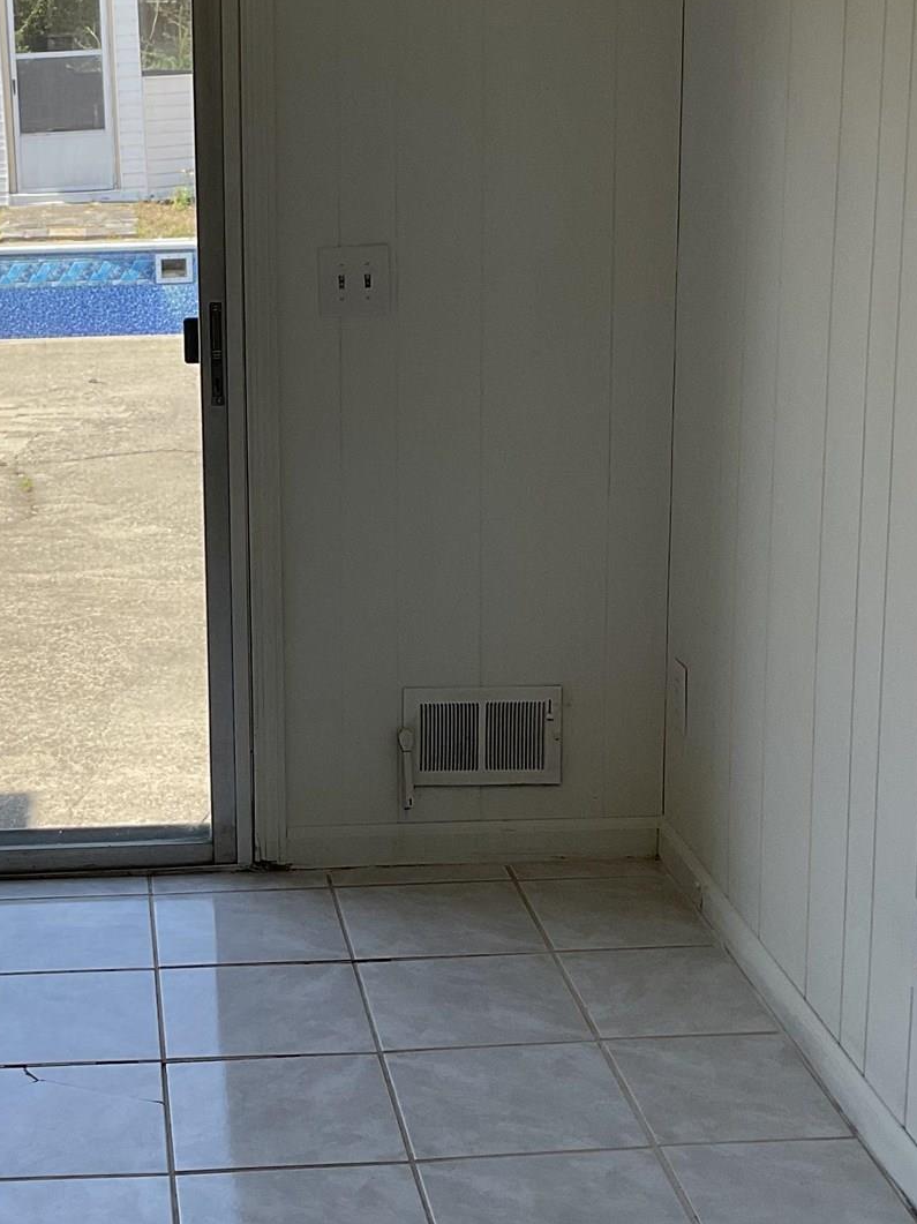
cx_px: 83
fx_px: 2227
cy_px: 524
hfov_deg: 22.7
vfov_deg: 30.7
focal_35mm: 63
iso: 16
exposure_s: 1/478
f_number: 1.8
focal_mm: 3
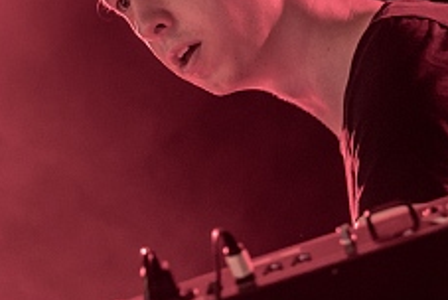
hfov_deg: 2.3
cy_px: 245
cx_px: 330
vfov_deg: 1.5
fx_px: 11239
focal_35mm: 902
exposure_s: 1/125
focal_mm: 190
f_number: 2.8
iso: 640
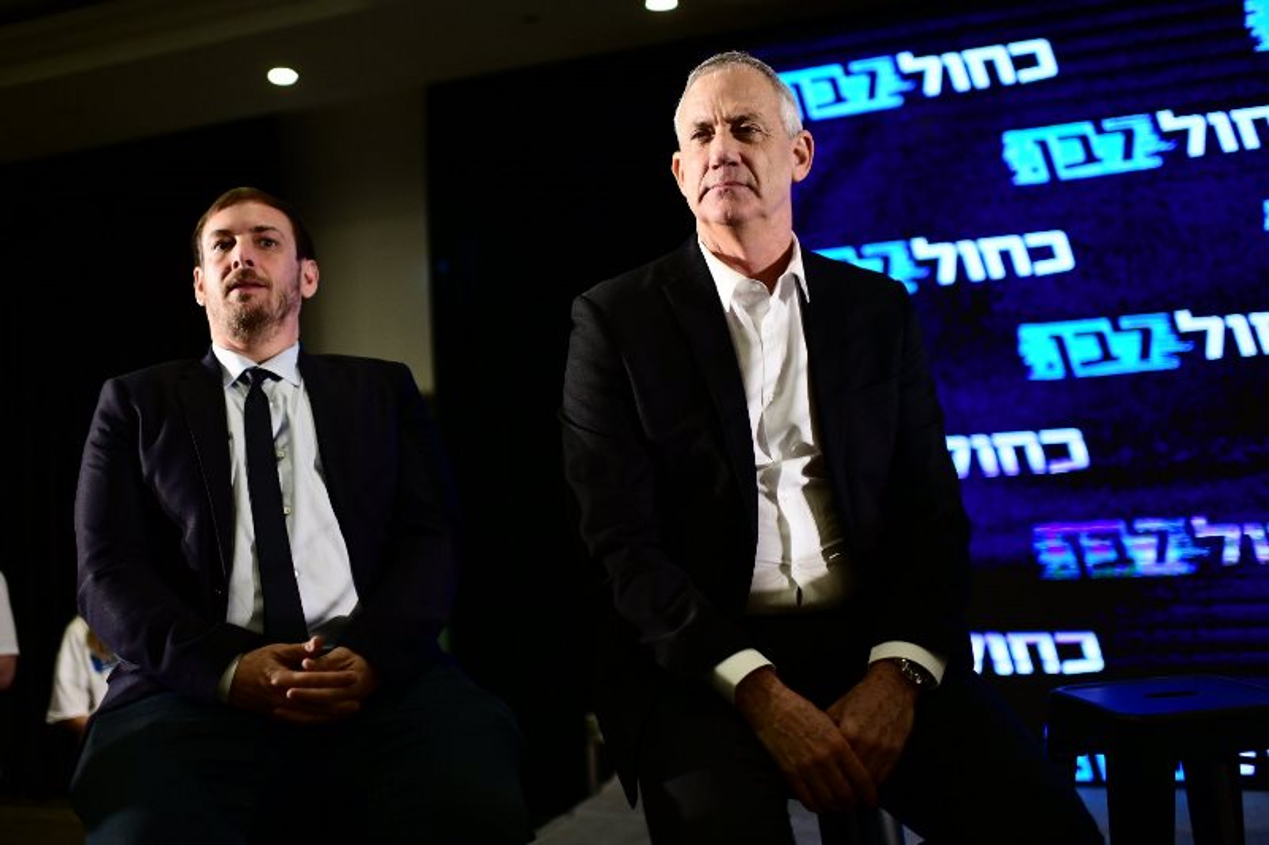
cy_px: 422
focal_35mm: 35
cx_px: 634
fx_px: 1233
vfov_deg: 37.8
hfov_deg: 54.4
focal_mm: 35
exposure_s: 1/640
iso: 1250
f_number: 2
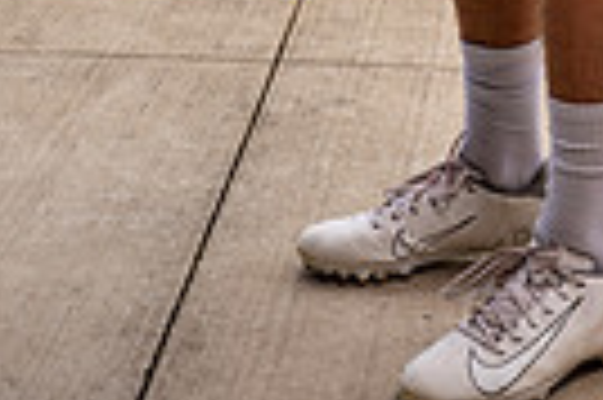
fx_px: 2141
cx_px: 522
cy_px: -566
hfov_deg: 15.9
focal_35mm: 128
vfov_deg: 9.5
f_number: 9
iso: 100
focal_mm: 38
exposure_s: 1/125
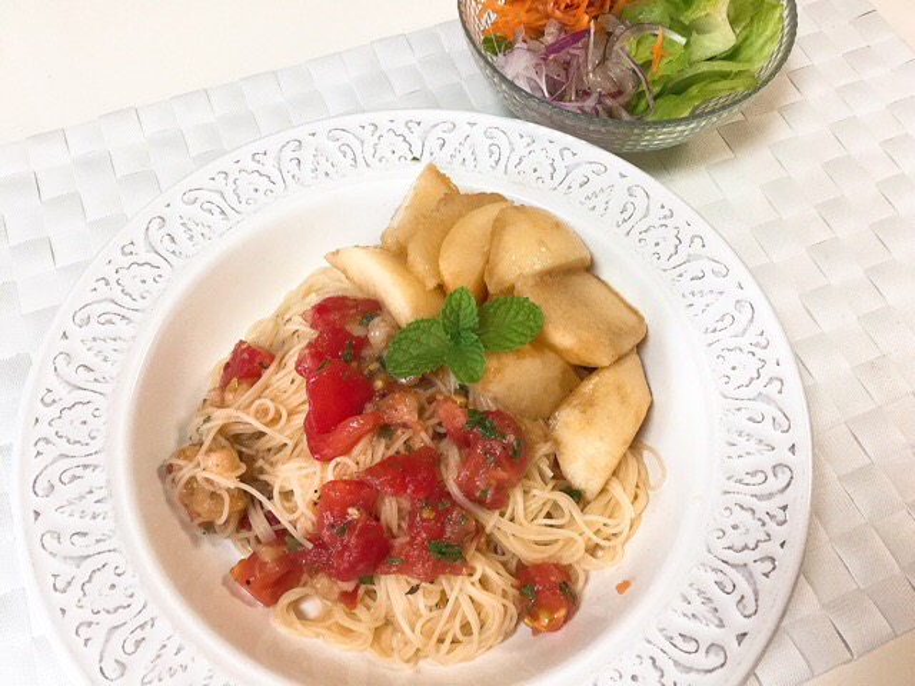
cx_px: 458
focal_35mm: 31
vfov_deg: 45.4
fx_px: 819
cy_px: 343
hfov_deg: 58.4
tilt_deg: -62.0
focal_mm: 3.3
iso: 64
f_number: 2.4
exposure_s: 1/30
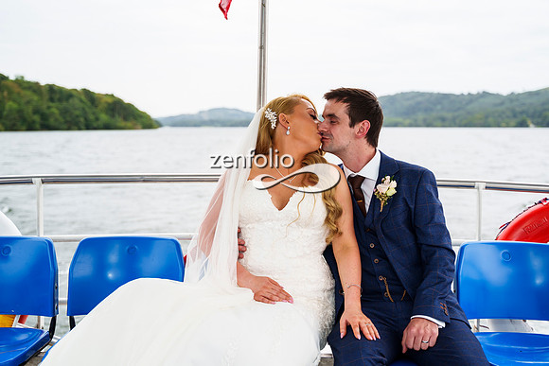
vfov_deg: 29.5
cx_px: 284
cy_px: 171
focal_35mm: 46
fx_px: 695
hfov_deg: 43.1
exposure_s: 1/250
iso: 250
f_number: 2.8
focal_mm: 42
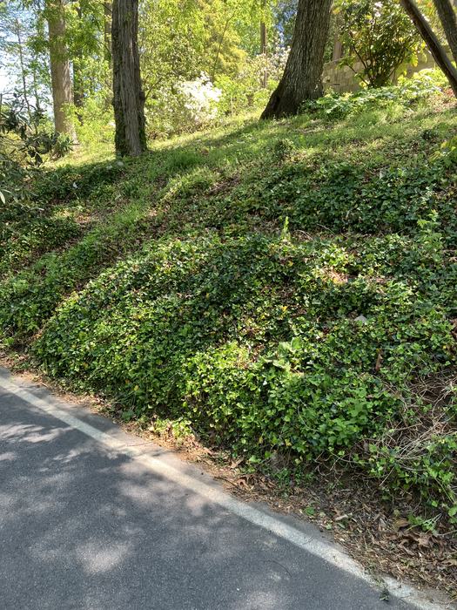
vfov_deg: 63.4
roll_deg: -3.6
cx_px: 228
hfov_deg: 49.7
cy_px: 305
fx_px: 493
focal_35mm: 28
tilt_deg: -16.7
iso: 25
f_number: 1.8
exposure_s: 1/121
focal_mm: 3.99
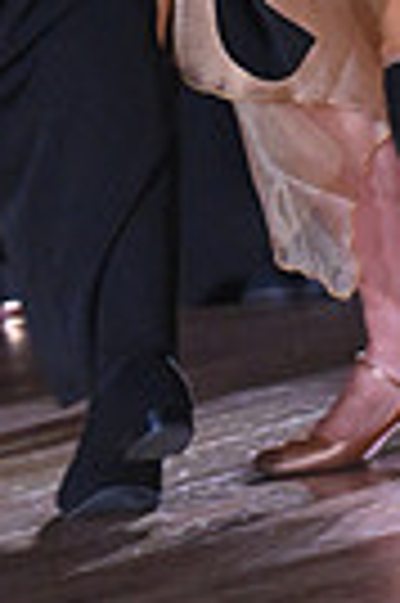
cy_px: -428
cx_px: 398
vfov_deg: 2.4
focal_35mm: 867
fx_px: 14486
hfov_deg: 1.6
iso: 4000
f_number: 5.6
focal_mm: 200
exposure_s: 1/400
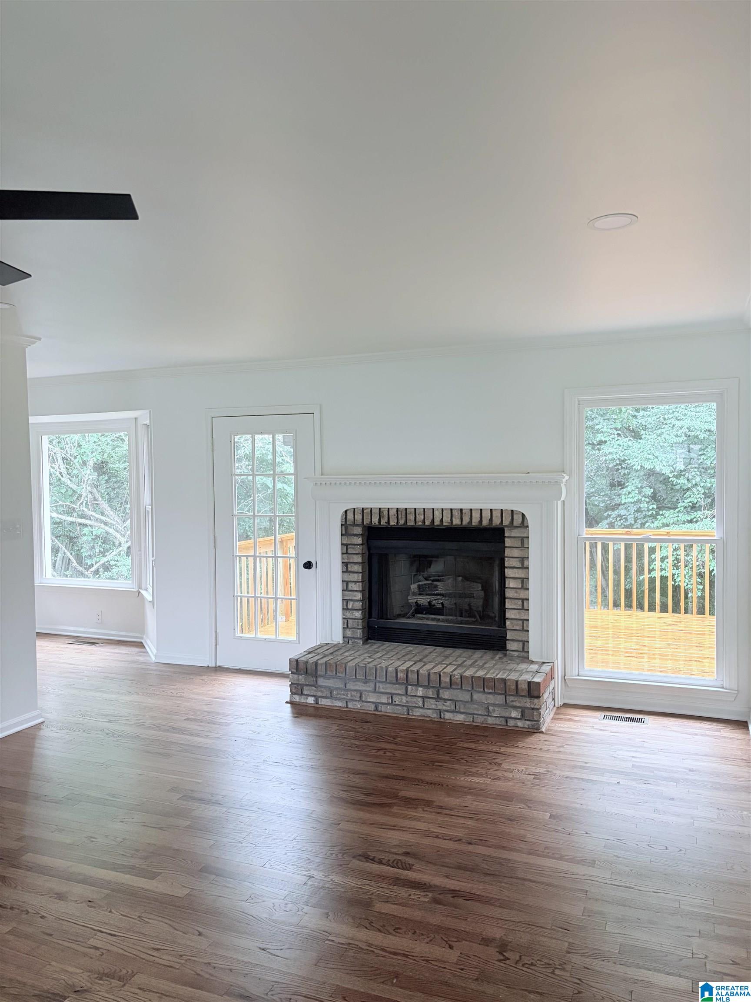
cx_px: 376
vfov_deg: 67.3
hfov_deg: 53.1
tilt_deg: -3.1
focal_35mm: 26
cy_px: 501
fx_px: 752
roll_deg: +1.1
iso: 200
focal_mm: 5.96
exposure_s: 1/60
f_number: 1.6
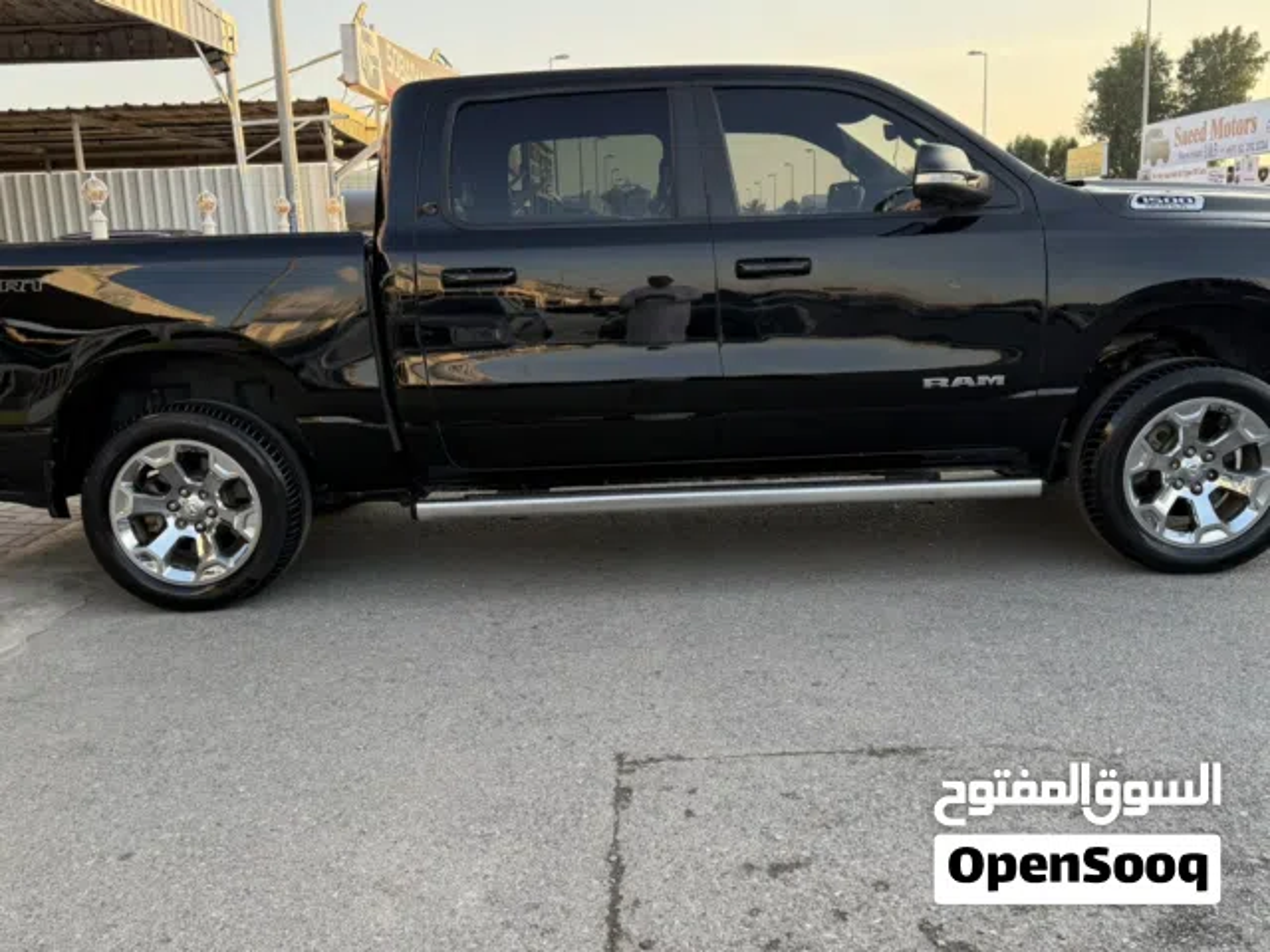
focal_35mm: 24
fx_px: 881
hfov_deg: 71.6
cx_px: 635
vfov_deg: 56.8
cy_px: 476
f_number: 1.78
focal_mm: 6.76
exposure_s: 1/567
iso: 100
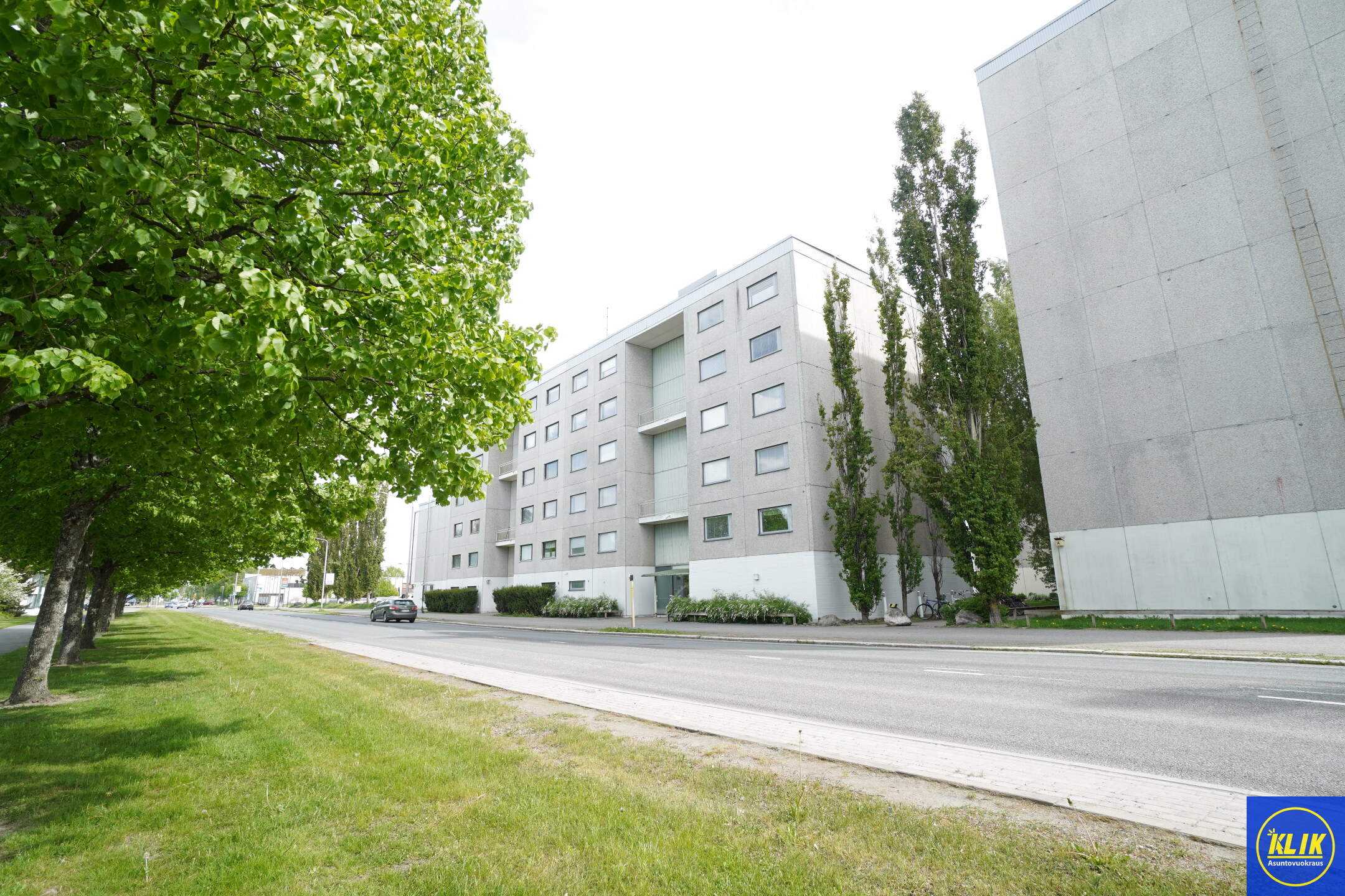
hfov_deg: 95.0
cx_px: 672
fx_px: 616
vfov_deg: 72.1
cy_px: 448
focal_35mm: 16
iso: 100
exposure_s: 1/100
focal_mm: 11
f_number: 7.1
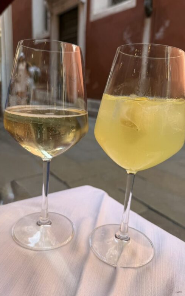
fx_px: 210
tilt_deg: -17.6
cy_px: 150
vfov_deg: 70.4
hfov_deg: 47.5
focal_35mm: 26
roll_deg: -2.1
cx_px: 86
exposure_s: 1/450
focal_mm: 6.76
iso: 80
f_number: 1.78
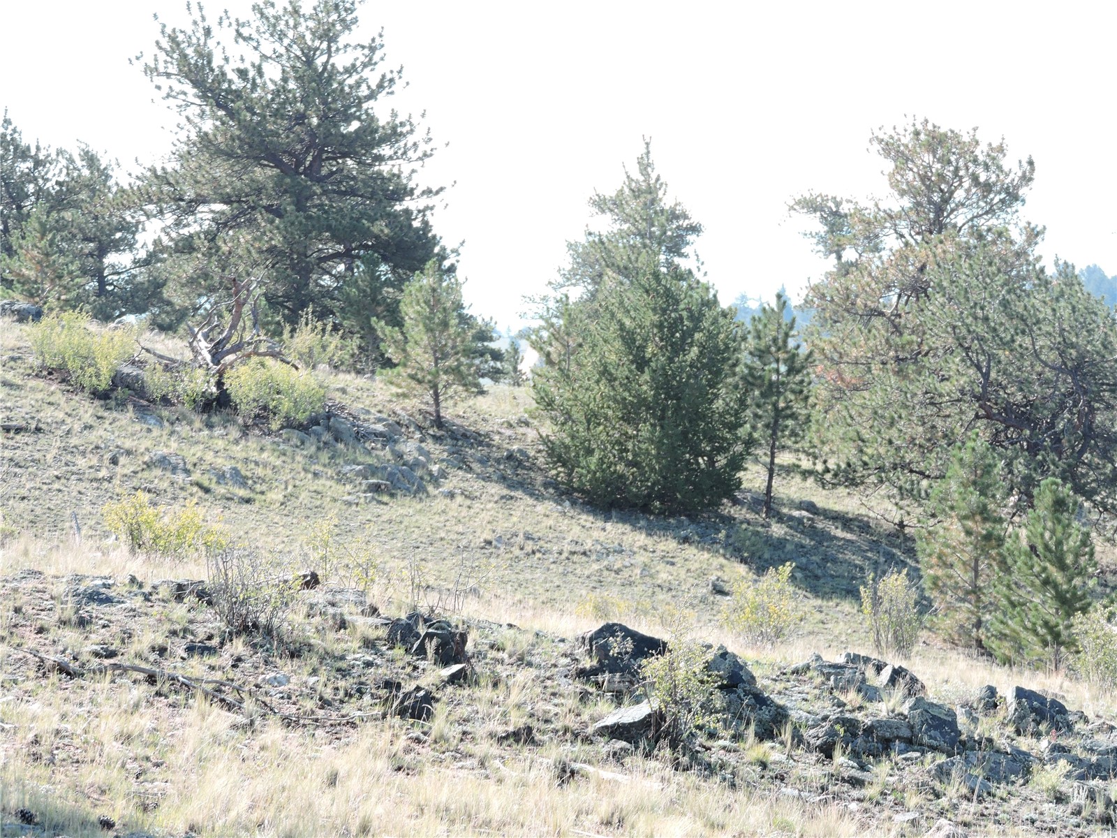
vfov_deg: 9.6
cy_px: 419
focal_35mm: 155
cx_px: 558
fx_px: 5002
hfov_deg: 12.7
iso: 100
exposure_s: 1/125
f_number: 4.4
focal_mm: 27.6
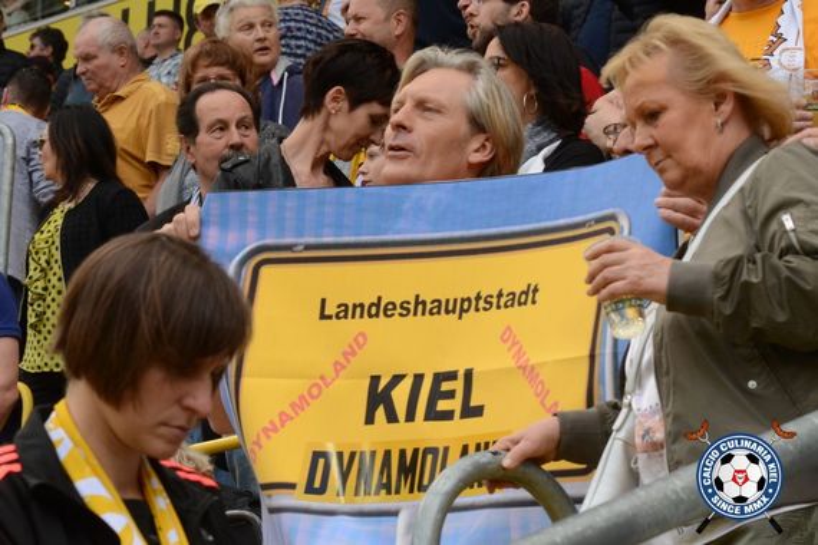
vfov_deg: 9.1
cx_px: 409
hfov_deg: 13.7
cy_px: 272
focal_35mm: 150
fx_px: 3408
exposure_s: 1/250
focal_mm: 100
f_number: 11
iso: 640
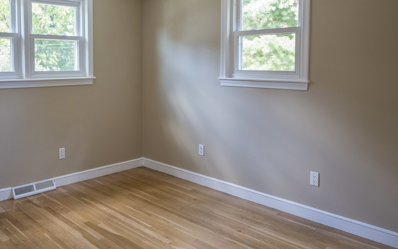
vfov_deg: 36.9
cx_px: 140
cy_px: 88
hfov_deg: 55.8
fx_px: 369
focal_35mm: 34
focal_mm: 24
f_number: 4
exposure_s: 1/40
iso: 400
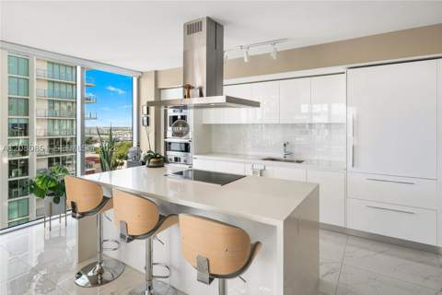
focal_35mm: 18
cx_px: 221
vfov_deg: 67.4
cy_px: 148
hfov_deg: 90.0
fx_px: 221
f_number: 8
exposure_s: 1/160
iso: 400
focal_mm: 18
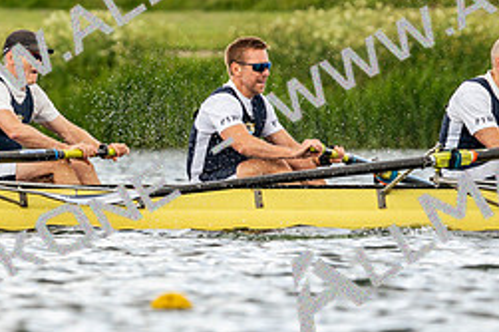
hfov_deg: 2.5
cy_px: 156
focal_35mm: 830
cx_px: 121
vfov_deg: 1.7
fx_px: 11497
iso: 640
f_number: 6.3
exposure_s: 1/2000
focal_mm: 359
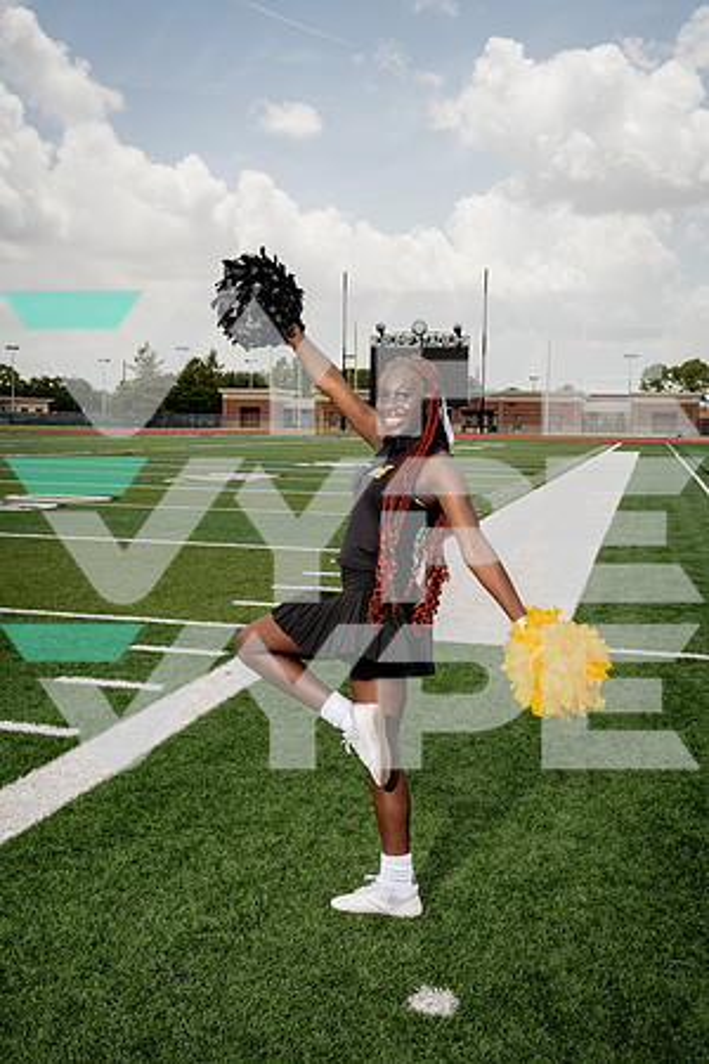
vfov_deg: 50.7
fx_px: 1122
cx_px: 354
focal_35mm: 38
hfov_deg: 35.1
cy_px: 532
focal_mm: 38
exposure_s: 1/200
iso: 100
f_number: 10
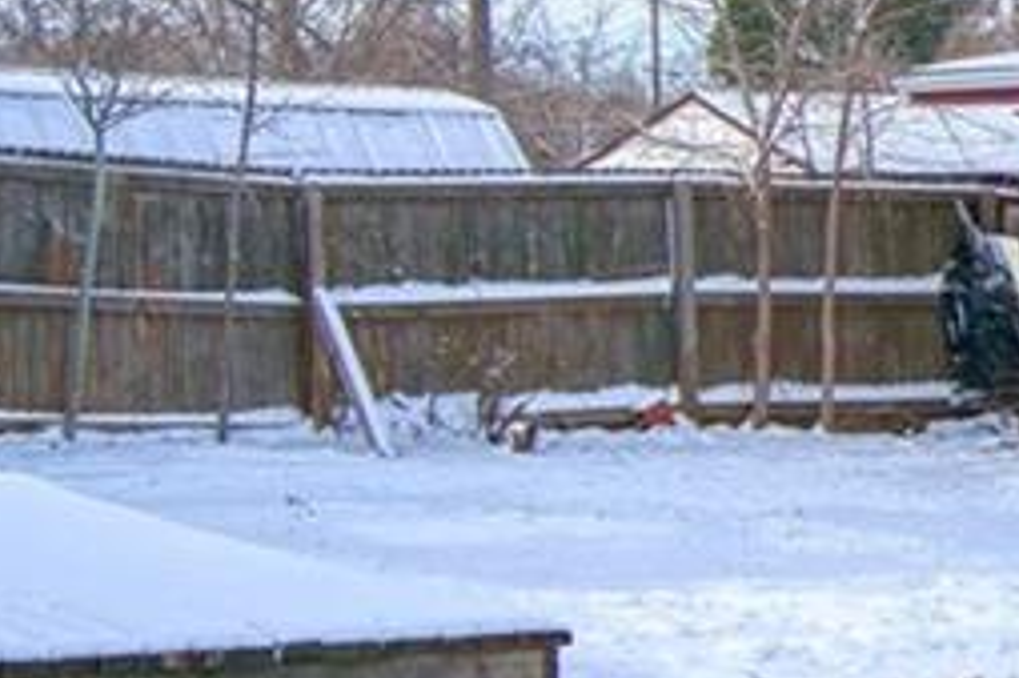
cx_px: 1765
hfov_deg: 16.4
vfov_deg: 12.8
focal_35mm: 107
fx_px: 3027
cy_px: 221
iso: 500
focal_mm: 17
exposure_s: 1/4000
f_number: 4
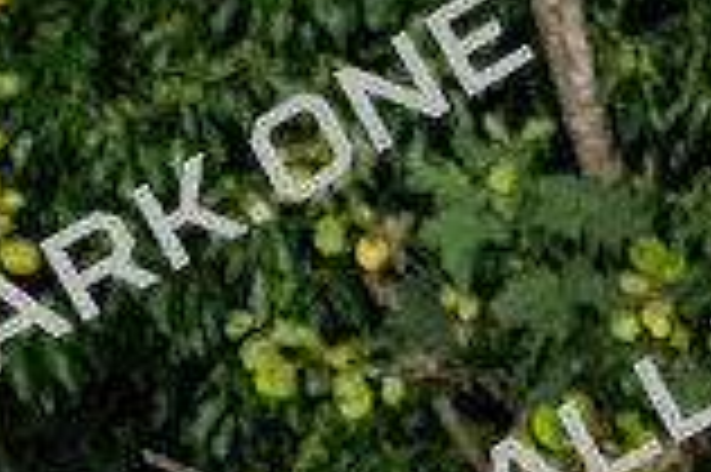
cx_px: -266
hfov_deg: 0.9
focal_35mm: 2203
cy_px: 825
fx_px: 43464
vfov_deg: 0.6
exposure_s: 1/2000
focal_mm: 400
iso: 900
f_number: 4.5
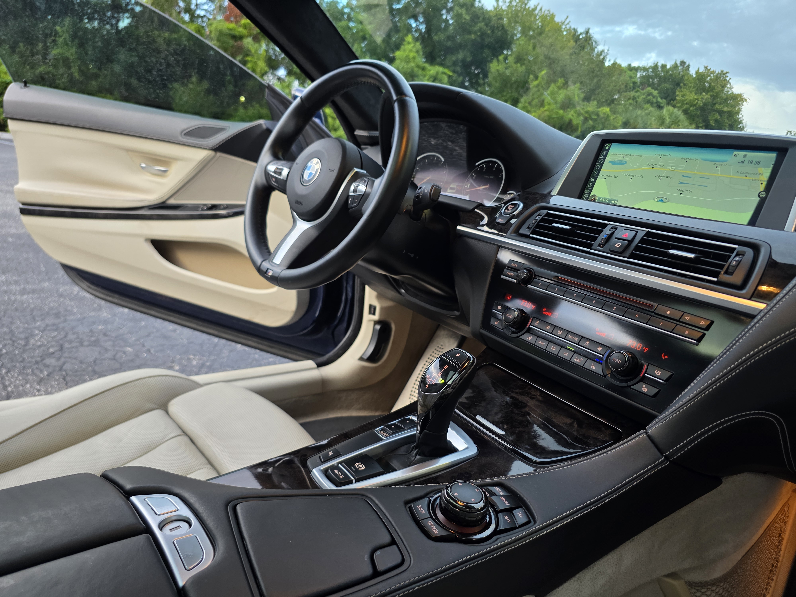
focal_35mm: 23
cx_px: 398
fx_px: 529
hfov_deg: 73.9
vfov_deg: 58.9
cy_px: 298
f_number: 1.7
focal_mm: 6.3
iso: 125
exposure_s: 1/53
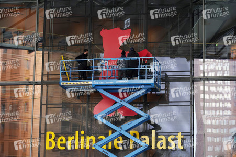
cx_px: 118
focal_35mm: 99
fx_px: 649
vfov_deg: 13.8
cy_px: 78
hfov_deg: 20.6
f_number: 5.6
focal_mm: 99
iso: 640
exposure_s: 1/80
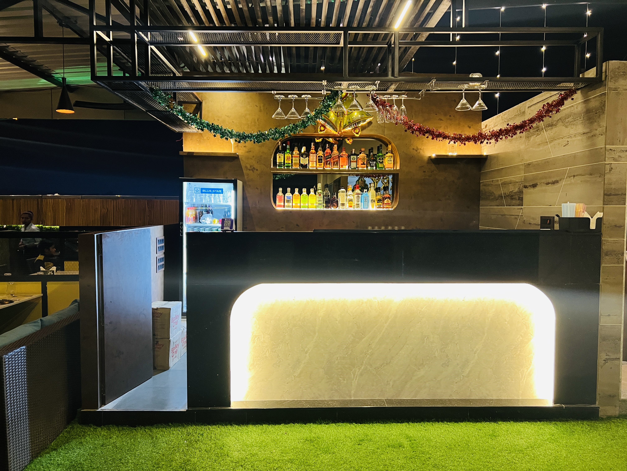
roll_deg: -0.1
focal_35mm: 26
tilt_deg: -3.6
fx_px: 471
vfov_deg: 53.1
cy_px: 236
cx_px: 314
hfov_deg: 67.3
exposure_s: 1/50
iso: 250
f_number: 1.5
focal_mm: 5.7
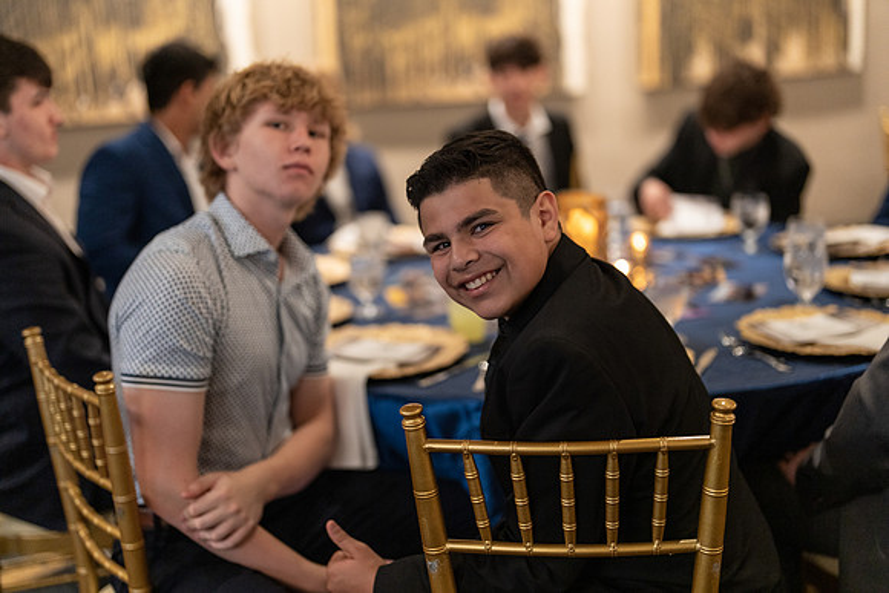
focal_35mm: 50
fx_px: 1235
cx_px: 444
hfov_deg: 39.6
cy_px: 296
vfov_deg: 27.0
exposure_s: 1/320
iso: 1250
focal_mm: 50
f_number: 1.2
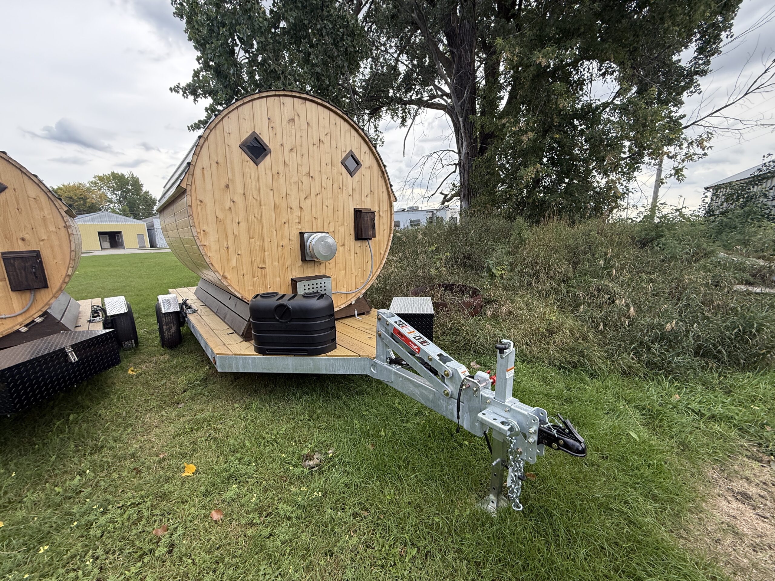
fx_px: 313
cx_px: 388
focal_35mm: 14
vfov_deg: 85.7
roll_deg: +0.4
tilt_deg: -11.9
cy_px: 290
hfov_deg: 102.1
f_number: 2.2
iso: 64
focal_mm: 2.22
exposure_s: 1/498
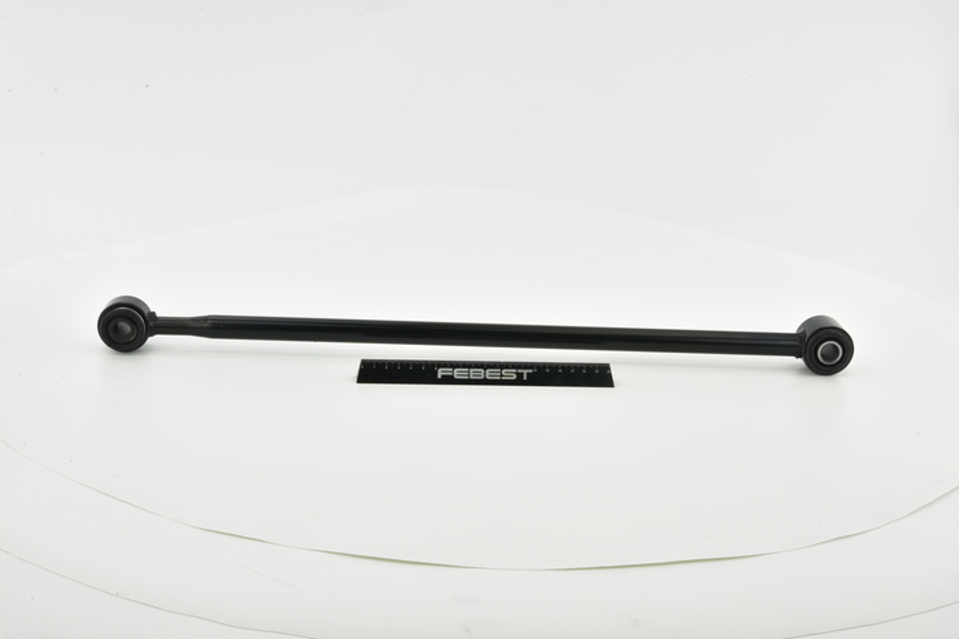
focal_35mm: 60
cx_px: 480
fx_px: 1598
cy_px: 320
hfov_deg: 33.4
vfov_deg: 22.6
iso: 64
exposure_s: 1/3
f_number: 29
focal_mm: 60
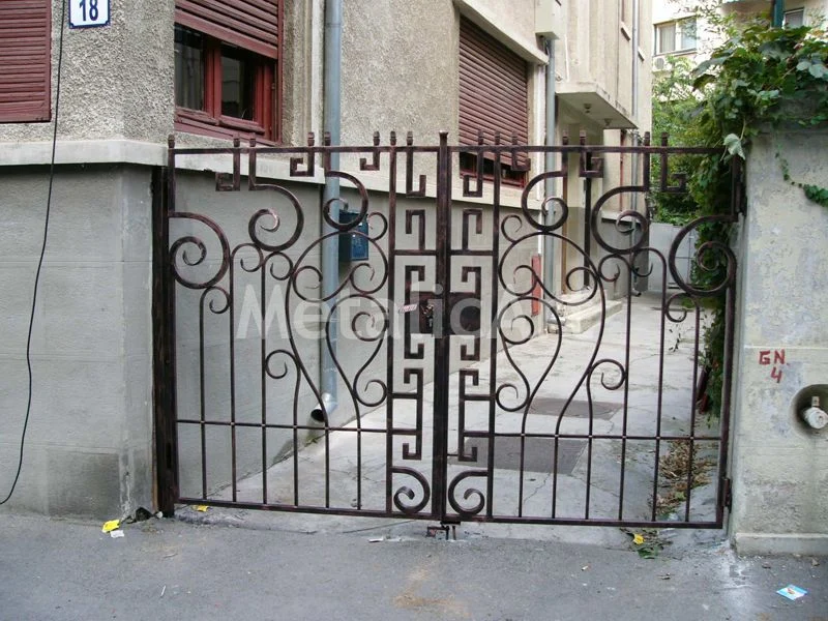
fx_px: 861
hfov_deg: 51.4
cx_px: 414
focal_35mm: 36
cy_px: 310
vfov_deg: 39.7
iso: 50
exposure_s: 1/80
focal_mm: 6
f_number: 2.8
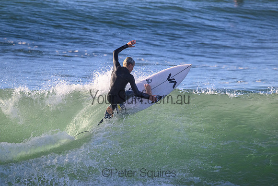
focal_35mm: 680
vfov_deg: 2.0
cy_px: 93
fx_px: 5252
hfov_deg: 3.0
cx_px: 139
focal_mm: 680
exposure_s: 1/2000
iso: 3200
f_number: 11
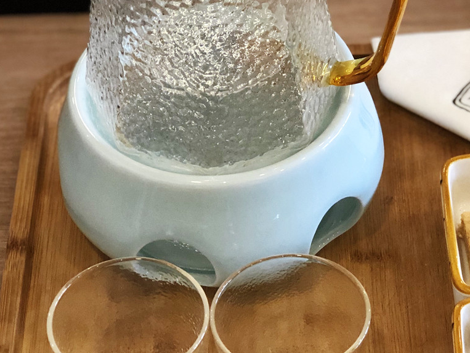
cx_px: 355
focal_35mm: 112
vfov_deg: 13.2
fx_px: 1521
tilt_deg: -46.8
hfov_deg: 17.5
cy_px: 174
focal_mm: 6.6
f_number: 2.8
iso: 250
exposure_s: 1/33
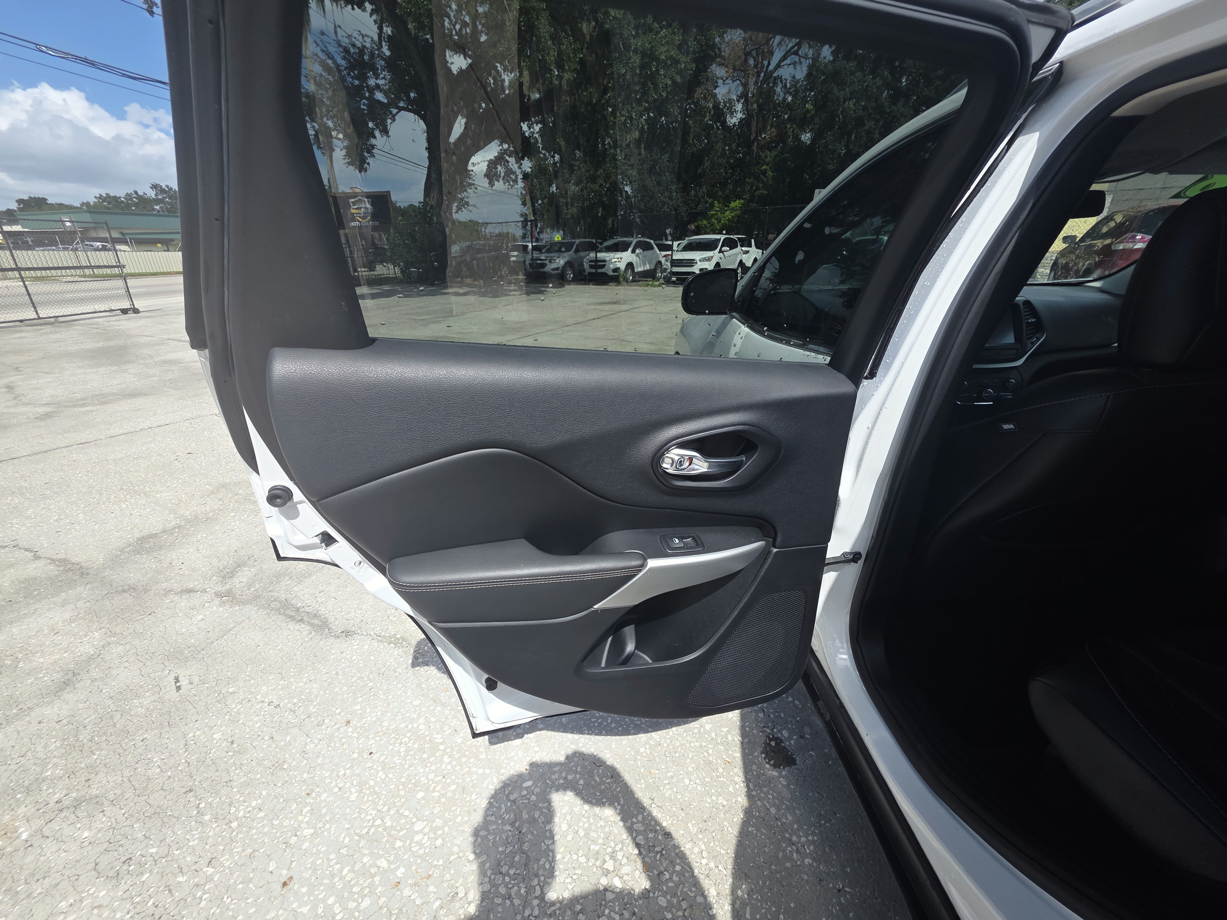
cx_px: 614
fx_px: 461
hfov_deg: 106.2
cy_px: 460
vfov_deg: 89.9
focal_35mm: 13
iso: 40
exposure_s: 1/1732
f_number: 1.9
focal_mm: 2.2
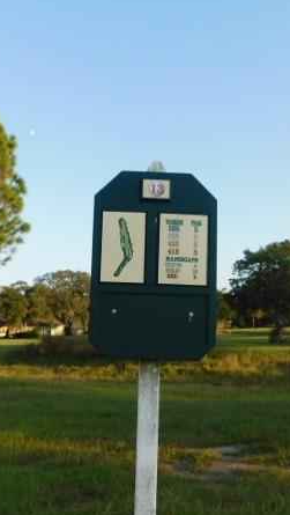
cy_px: 271
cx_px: 129
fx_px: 491
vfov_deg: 55.2
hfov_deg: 32.9
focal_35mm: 36
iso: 125
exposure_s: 1/500
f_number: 3
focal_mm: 4
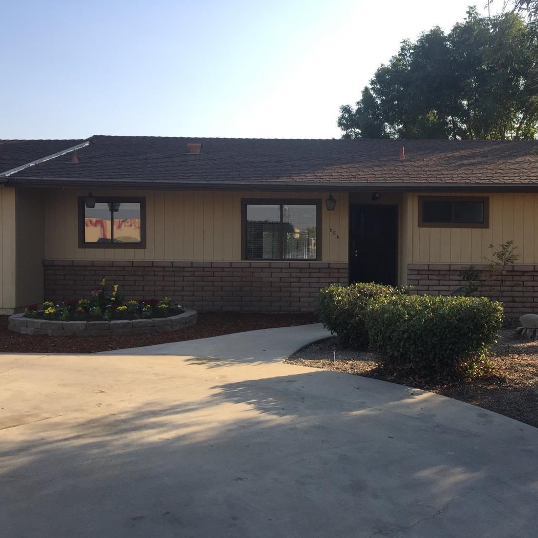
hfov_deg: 46.7
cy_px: 270
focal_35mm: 35
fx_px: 615
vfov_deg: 47.2
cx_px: 346
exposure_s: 1/760
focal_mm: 4.15
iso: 32
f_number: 2.2
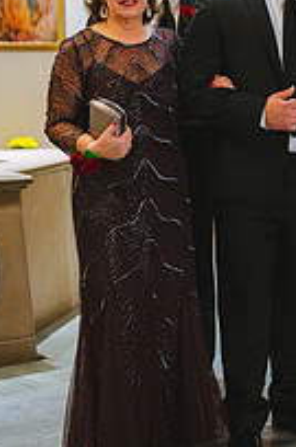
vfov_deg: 24.0
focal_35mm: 84
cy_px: 125
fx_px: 1041
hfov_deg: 16.1
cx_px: 242
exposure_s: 1/160
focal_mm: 38
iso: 5000
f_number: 2.8
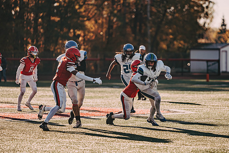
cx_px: 144
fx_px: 1627
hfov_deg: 8.0
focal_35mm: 256
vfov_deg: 5.4
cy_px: 68
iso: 125
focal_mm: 200
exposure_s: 1/3200
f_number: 2.8
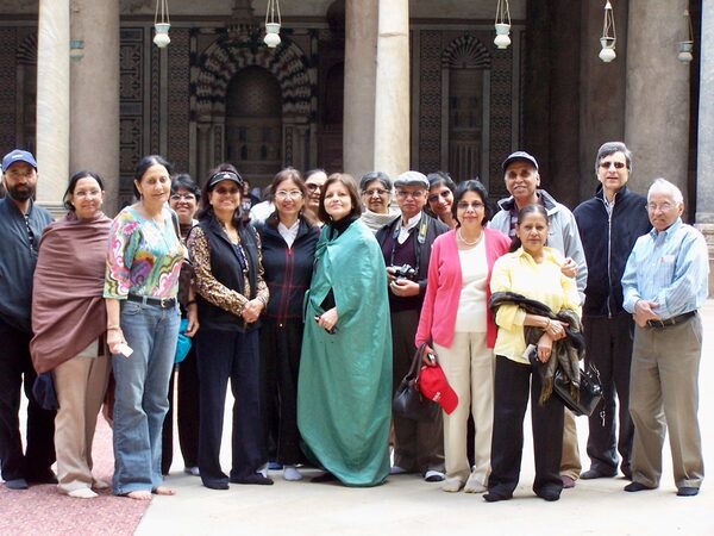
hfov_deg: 23.8
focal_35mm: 82
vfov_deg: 18.0
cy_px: 268
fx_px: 1691
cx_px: 357
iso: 140
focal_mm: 13.7
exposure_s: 1/125
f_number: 3.2
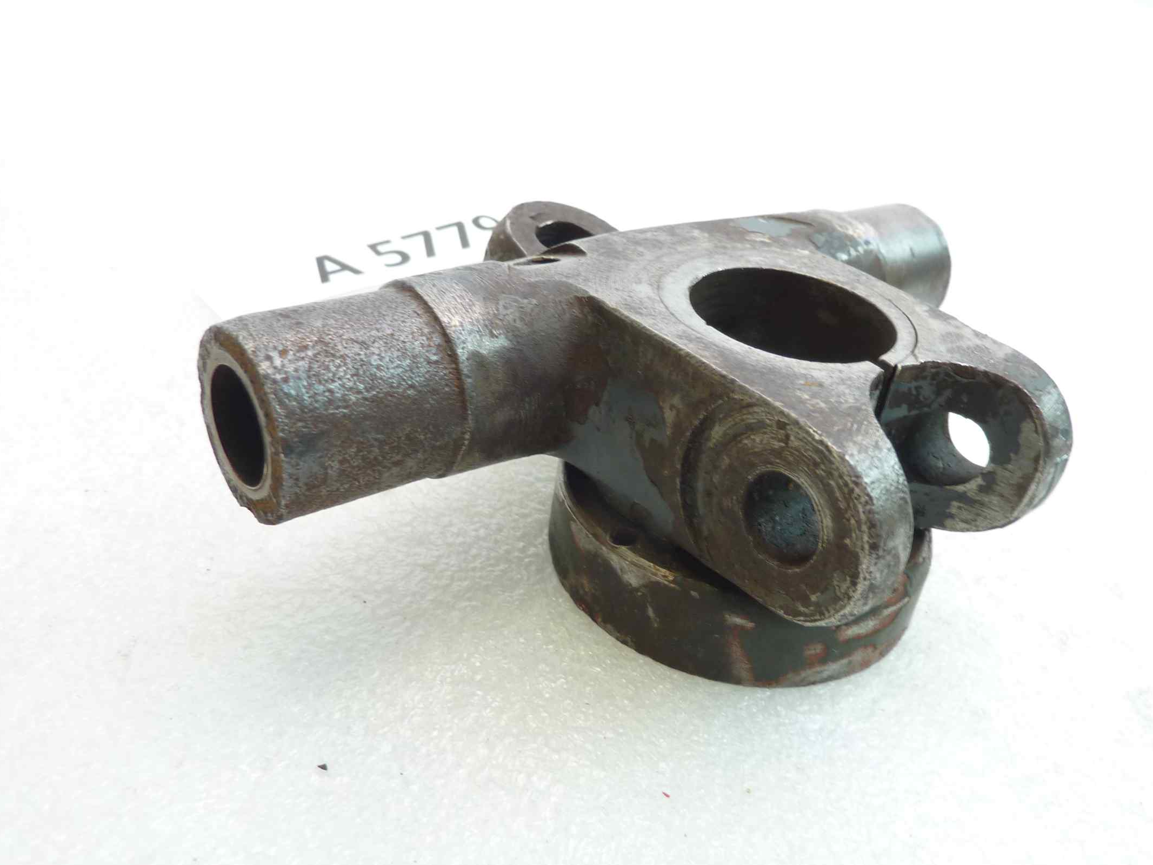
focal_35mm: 30
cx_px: 654
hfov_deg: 59.7
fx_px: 999
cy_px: 449
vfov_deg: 46.8
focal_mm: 4.1
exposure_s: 1/10
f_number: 3.3
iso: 80
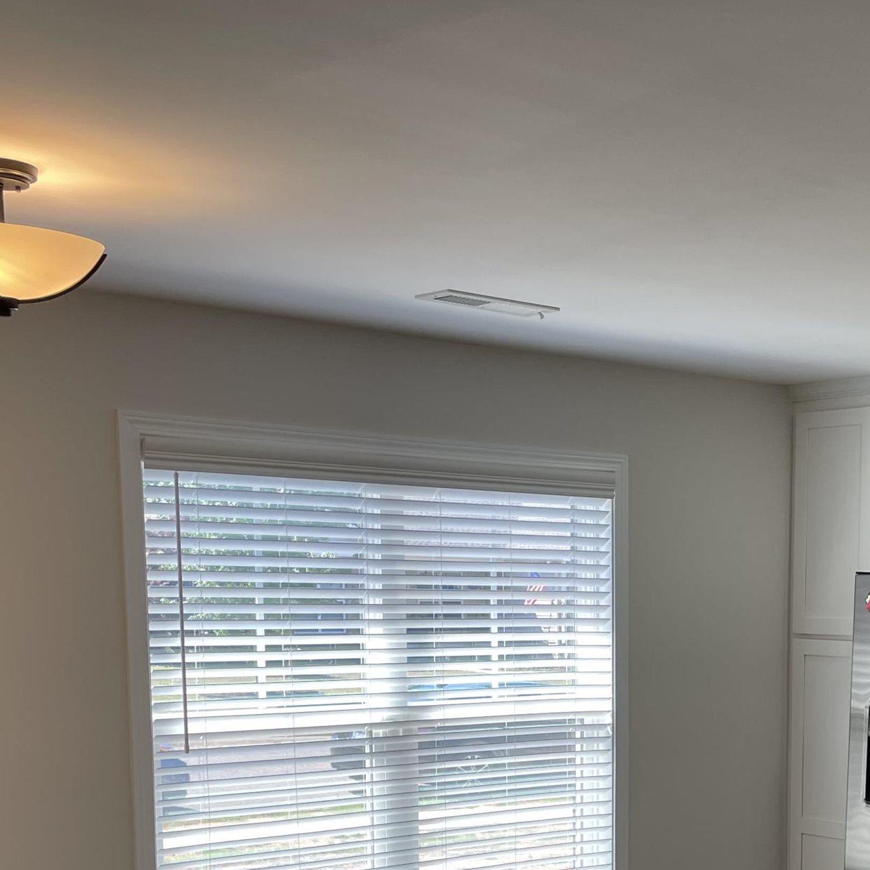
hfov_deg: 29.0
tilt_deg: -7.5
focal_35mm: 57
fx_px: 1621
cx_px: 763
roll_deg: +1.0
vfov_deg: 28.8
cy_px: 788
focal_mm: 4.2
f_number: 1.6
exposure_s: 1/181
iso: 32
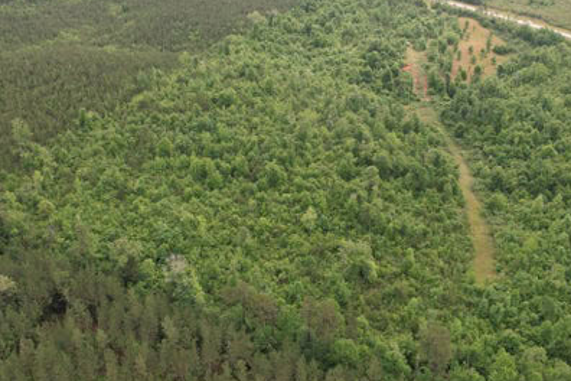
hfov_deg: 48.4
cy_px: 202
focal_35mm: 40
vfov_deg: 33.4
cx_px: 300
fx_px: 634
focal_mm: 8.4
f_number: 2.8
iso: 100
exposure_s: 1/30
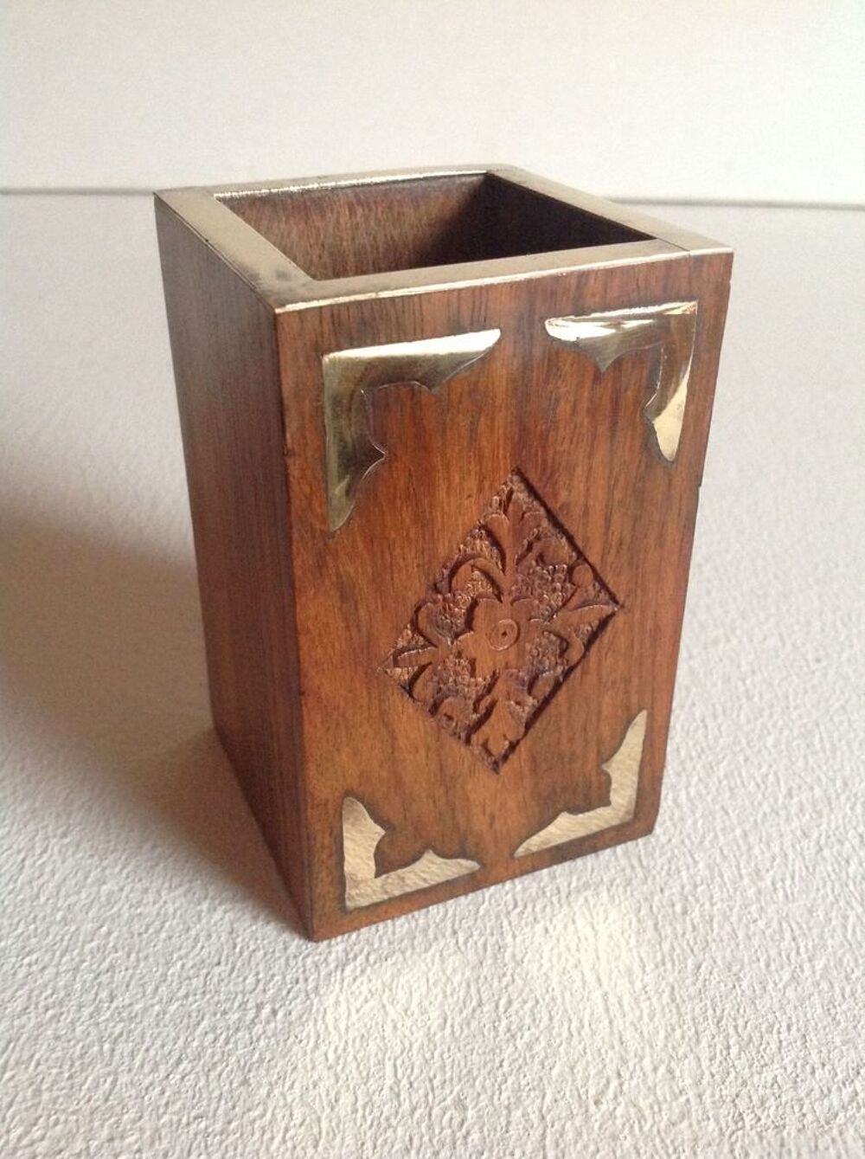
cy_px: 580
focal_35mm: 35
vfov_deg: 52.7
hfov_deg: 40.6
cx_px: 432
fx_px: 1169
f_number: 2.4
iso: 400
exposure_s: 1/15
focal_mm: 4.28
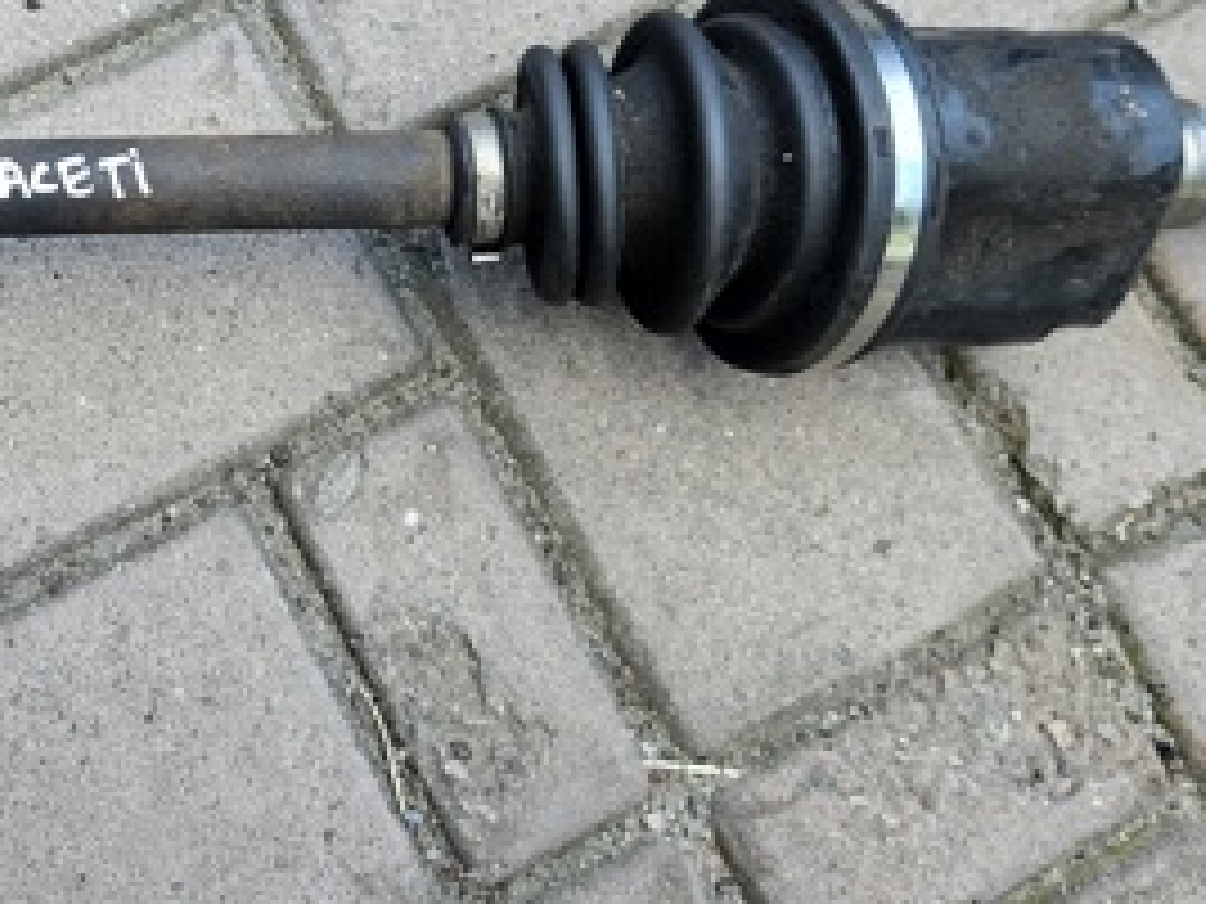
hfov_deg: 33.1
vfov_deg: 25.7
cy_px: 90
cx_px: 117
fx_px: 1916
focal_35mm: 55
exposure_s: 1/180
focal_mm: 5.4
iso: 50
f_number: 1.8
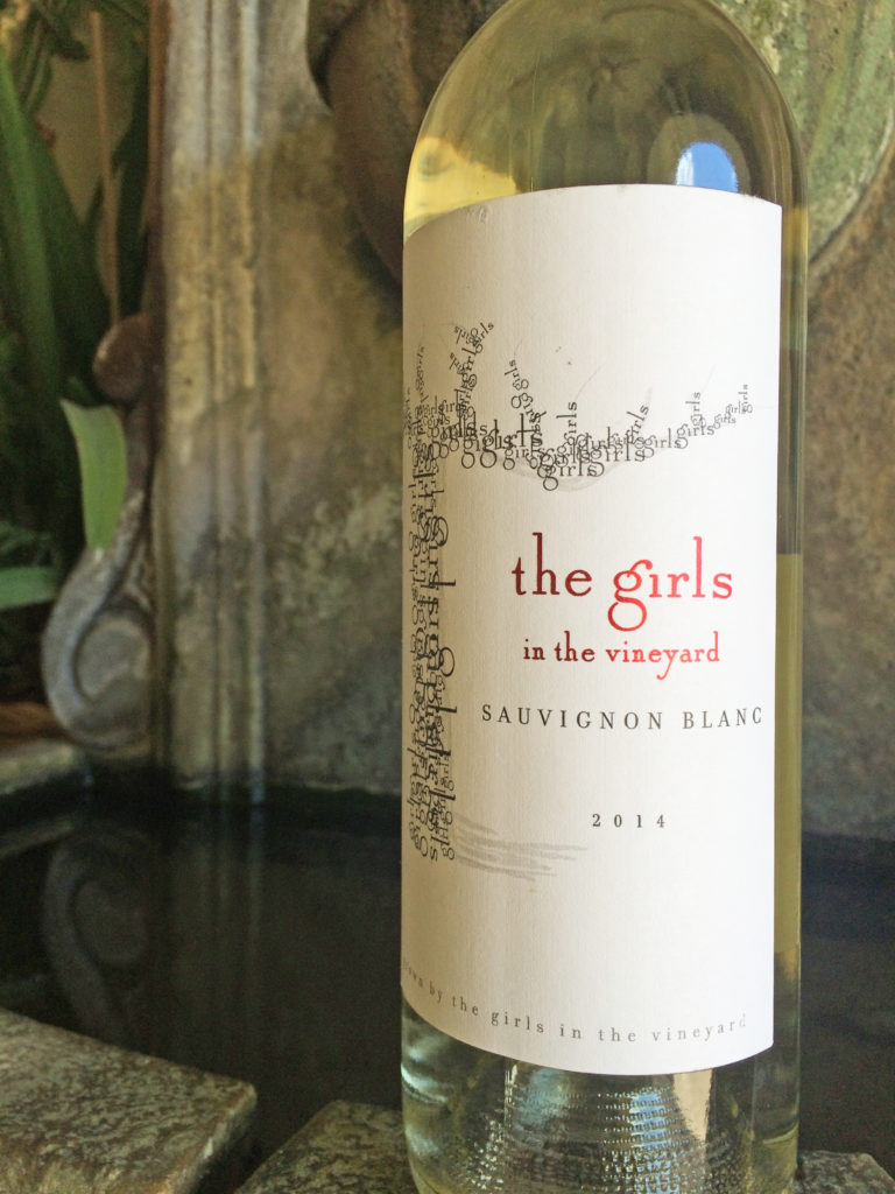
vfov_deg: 61.7
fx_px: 1000
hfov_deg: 48.2
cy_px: 597
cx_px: 448
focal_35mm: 29
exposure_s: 1/240
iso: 32
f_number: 2.2
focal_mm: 4.15
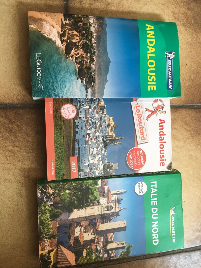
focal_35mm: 29
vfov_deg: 61.7
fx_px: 224
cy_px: 134
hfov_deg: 48.2
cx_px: 100
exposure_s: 1/33
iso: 32
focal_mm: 4.15
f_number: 2.2
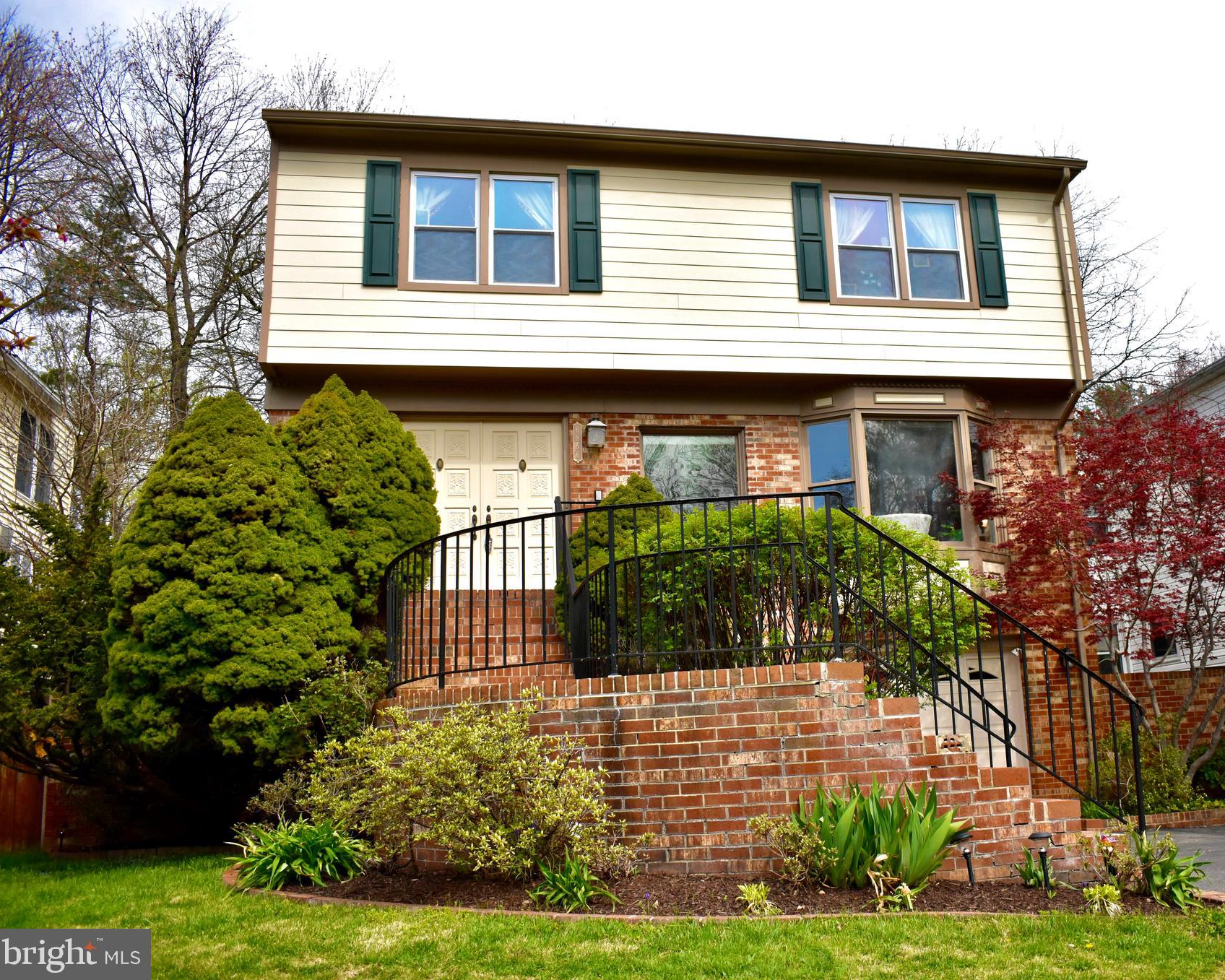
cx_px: 730
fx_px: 1233
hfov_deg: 52.5
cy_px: 489
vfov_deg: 43.4
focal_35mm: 34
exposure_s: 1/4000
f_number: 4.5
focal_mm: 20
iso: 1250
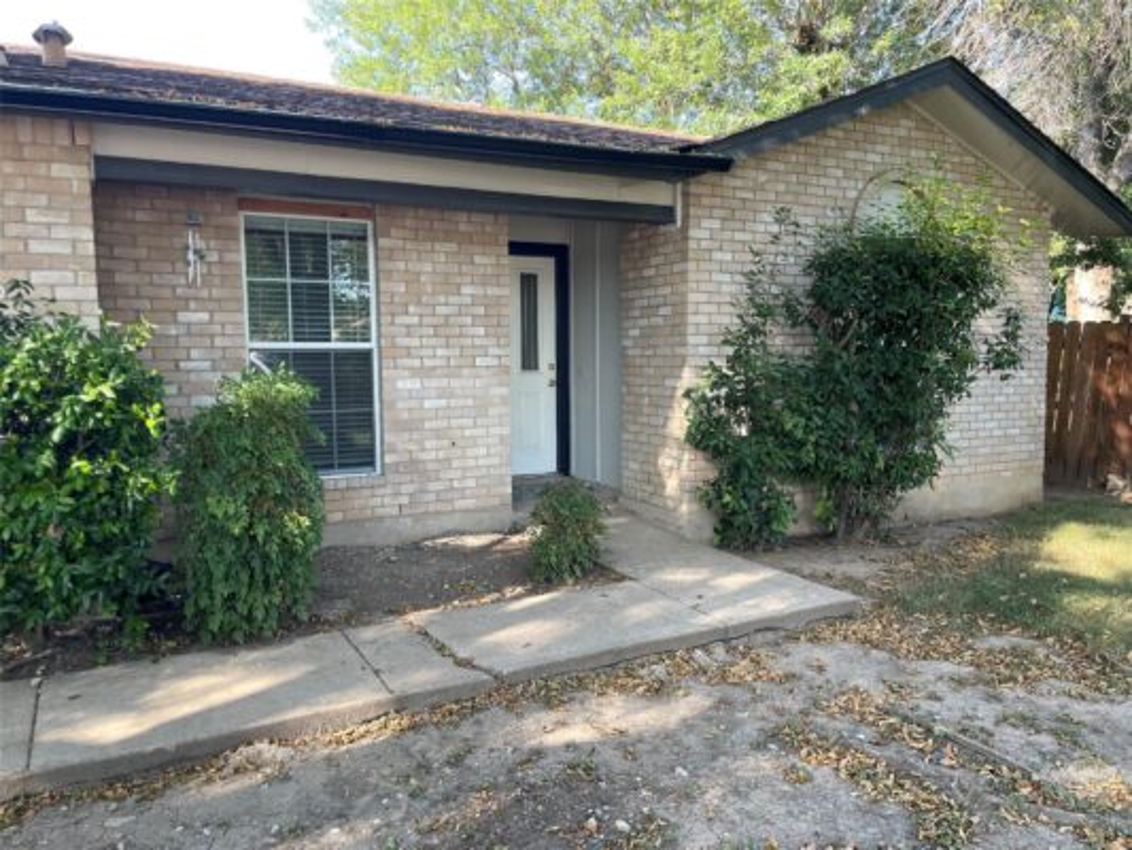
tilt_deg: -4.9
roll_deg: +1.3
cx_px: 566
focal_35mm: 26
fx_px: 850
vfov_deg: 53.1
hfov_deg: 67.3
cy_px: 425
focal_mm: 4.2
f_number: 1.6
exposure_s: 1/121
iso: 32
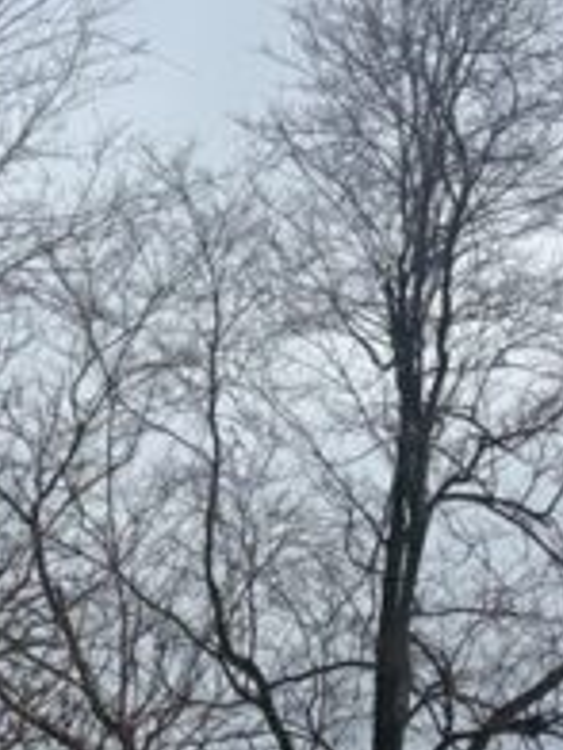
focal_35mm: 106
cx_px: 11
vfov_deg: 17.5
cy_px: 953
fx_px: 2299
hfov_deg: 13.8
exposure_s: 1/4065
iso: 50
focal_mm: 5.96
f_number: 1.6
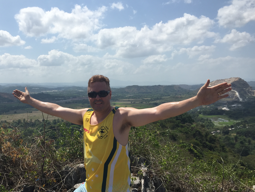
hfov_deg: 50.9
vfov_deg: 39.6
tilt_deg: -4.5
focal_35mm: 36
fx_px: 265
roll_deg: +0.7
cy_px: 109
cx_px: 99
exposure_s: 1/2825
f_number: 2.2
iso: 32
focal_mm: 4.15
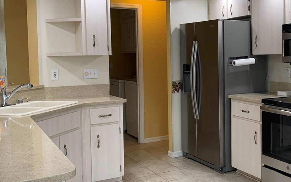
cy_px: 84
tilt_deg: -3.5
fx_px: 381
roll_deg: +0.0
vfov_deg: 26.8
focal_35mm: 48
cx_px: 222
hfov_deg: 40.5
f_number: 1.8
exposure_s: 1/91
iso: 100
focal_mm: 4.25
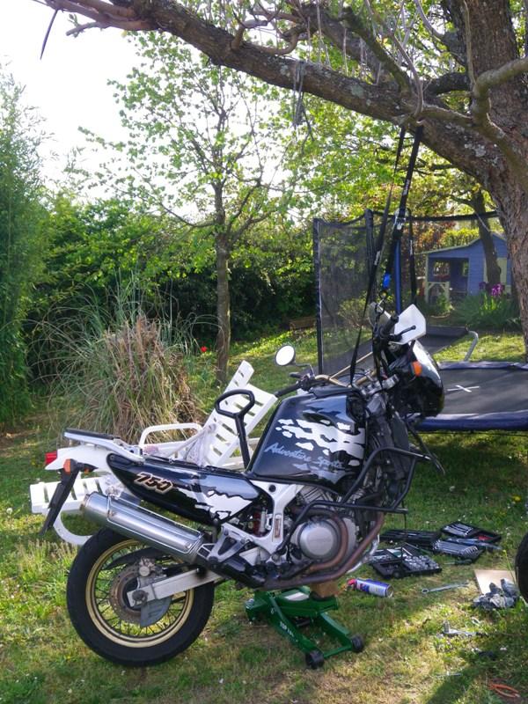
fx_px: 691
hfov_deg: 41.8
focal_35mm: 34
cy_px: 352
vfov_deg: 54.0
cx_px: 264
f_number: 4.6
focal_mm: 6.1
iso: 80
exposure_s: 1/100
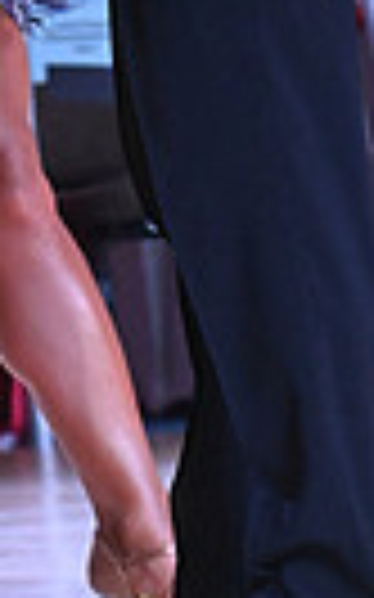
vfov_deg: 3.1
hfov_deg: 2.0
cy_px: -162
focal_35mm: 668
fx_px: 10906
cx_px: -70
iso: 4000
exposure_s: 1/400
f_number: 7.1
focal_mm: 150
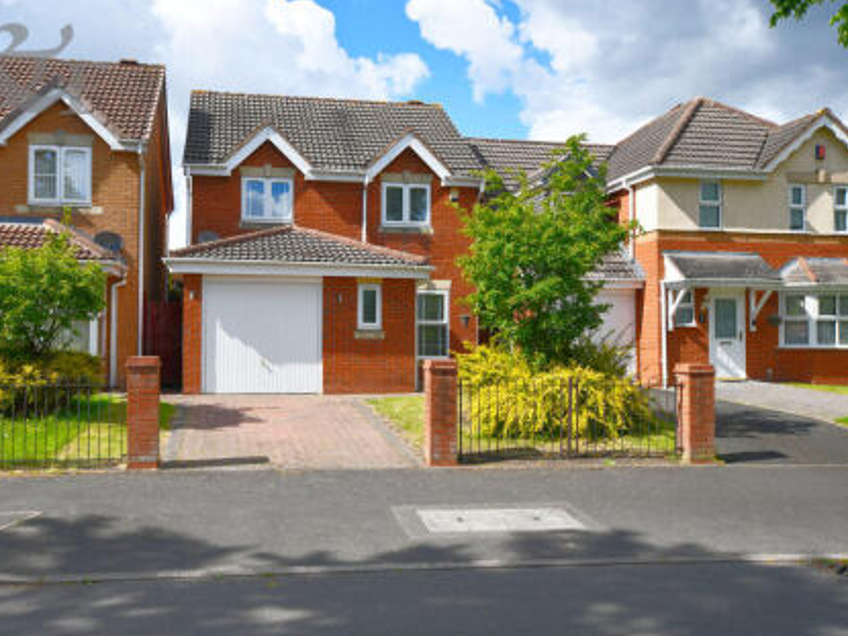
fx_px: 808
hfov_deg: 55.2
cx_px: 365
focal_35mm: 33
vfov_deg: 42.9
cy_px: 320
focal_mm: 20
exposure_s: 1/250
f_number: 8
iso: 110
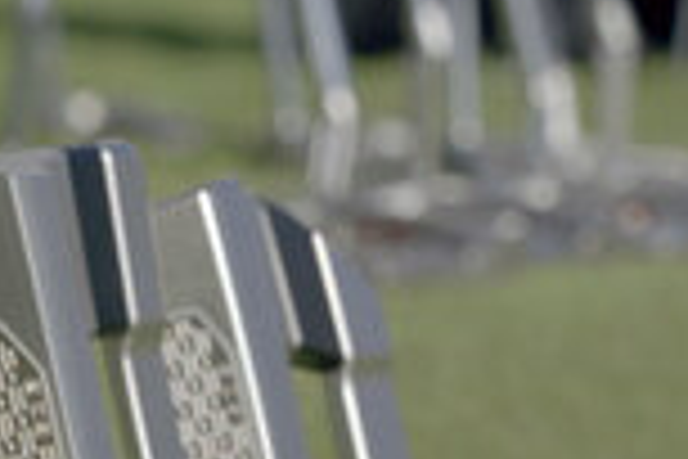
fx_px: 5255
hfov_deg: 7.4
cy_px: 457
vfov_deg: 5.0
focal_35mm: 275
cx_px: -85
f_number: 13
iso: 800
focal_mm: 105
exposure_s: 1/400
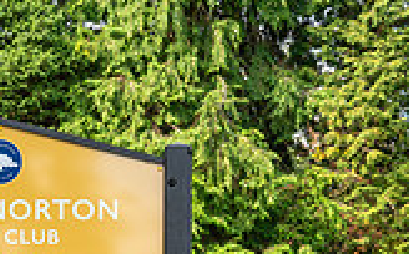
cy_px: 453
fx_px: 1213
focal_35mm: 109
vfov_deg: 11.2
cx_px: 61
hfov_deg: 18.9
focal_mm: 39
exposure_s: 1/100
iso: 160
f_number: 8
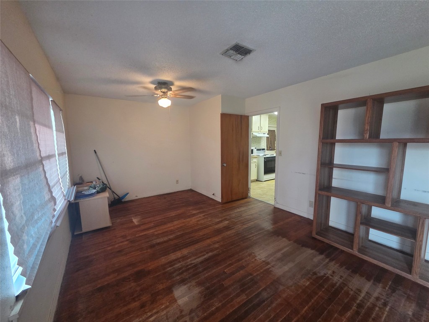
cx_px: 214
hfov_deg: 106.2
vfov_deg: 89.9
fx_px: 161
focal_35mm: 13
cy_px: 161
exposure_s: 1/60
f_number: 2.2
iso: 500
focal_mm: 2.2
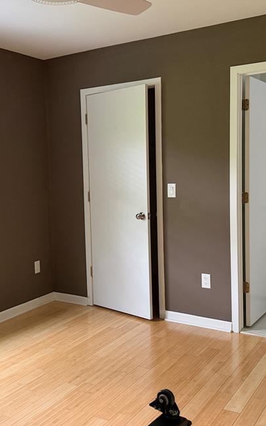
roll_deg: +3.1
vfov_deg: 49.3
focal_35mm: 40
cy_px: 211
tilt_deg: -7.4
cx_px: 84
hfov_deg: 31.7
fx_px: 464
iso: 500
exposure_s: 1/60
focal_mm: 6.76
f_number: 1.78
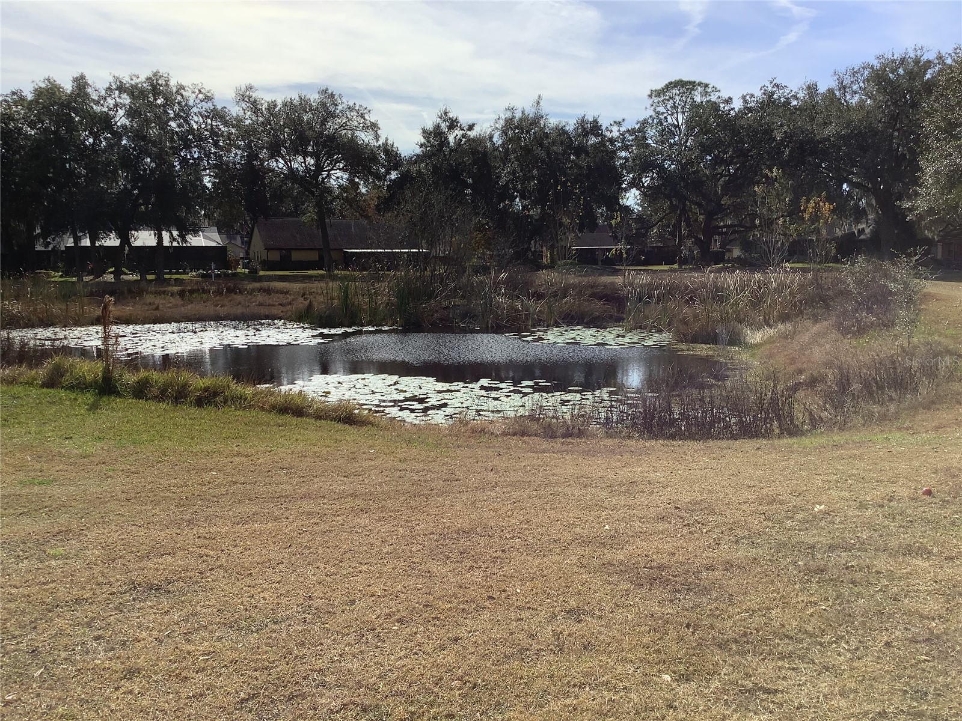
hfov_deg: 58.4
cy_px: 360
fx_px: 862
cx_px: 481
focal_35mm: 31
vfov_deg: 45.4
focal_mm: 3.3
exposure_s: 1/1508
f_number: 2.4
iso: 25
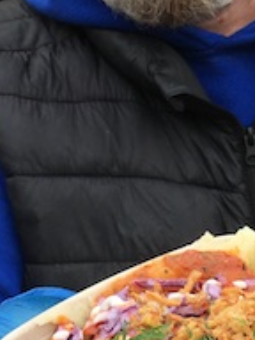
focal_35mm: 106
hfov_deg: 13.9
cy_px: 73
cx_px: 190
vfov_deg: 18.4
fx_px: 1041
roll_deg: +1.1
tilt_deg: -7.9
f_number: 2.2
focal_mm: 4.15
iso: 25
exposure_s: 1/530
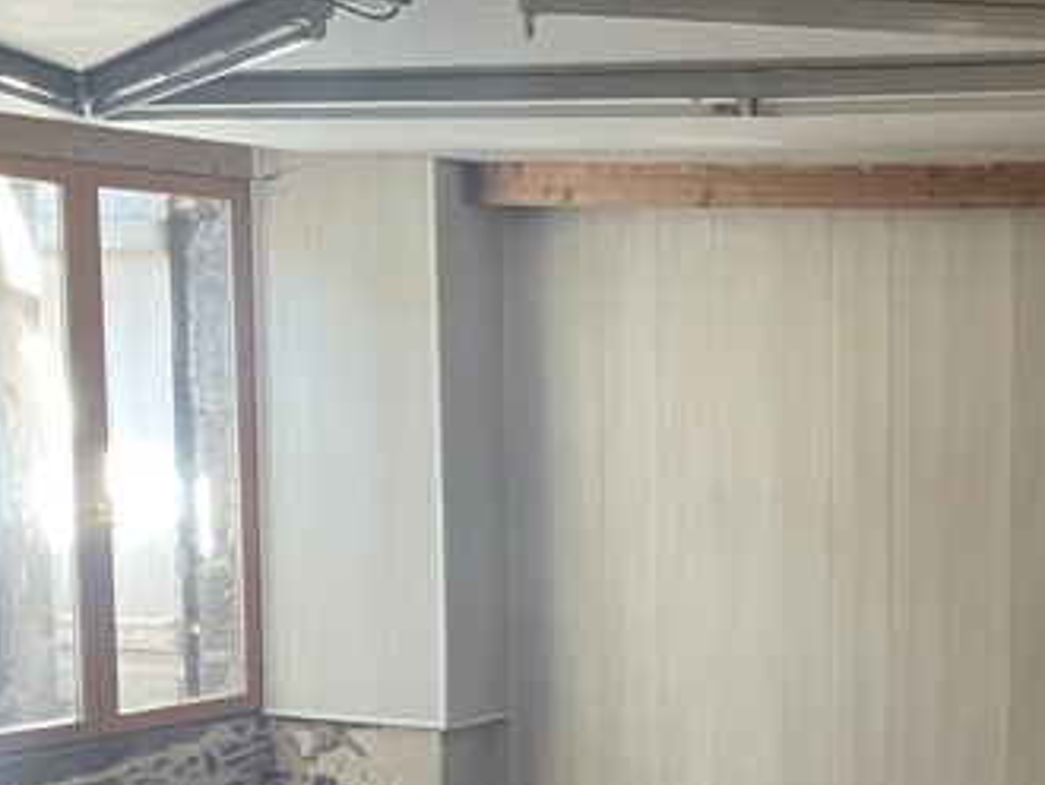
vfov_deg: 23.0
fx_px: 1903
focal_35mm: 63
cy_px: 617
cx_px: 1137
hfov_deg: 28.1
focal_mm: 4.2
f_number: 1.6
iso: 500
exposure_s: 1/60
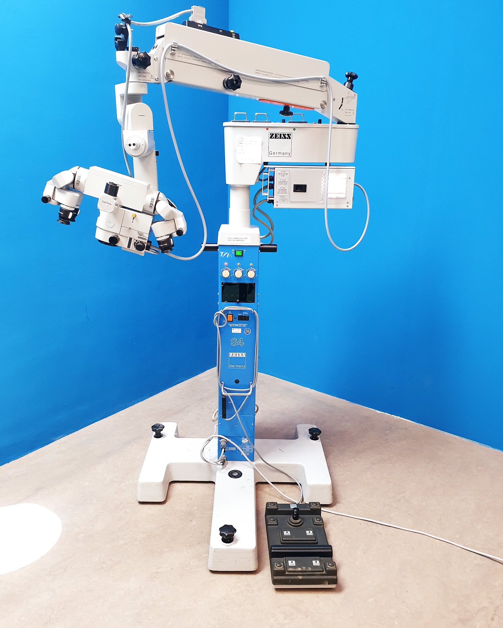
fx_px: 521
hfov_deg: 51.5
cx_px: 245
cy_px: 312
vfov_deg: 62.2
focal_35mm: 28
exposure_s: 1/33
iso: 320
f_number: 2.4
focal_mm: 4.3
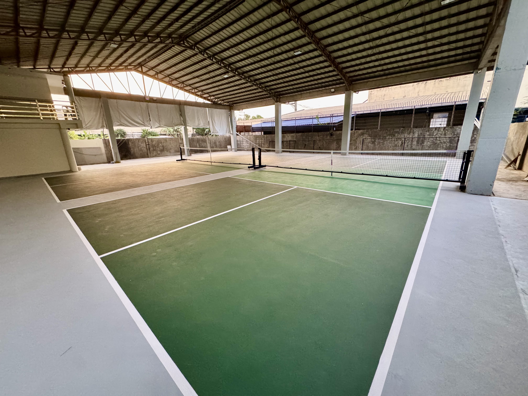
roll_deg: +2.6
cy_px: 198
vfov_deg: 85.7
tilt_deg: -16.9
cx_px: 264
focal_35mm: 14
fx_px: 214
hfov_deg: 102.1
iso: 800
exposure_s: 1/60
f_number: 2.2
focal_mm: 2.22
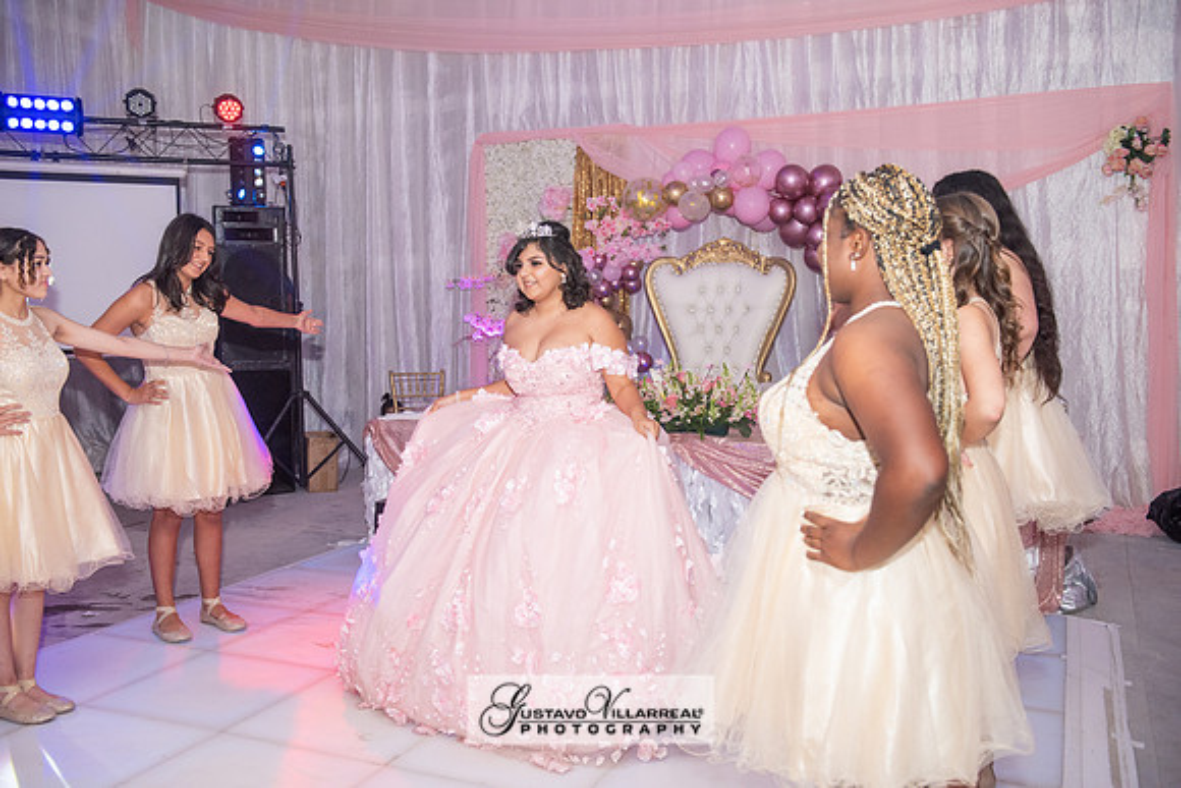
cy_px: 394
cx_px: 590
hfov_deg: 55.8
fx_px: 1116
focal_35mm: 34
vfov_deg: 38.9
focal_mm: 34
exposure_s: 1/160
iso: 1250
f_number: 4
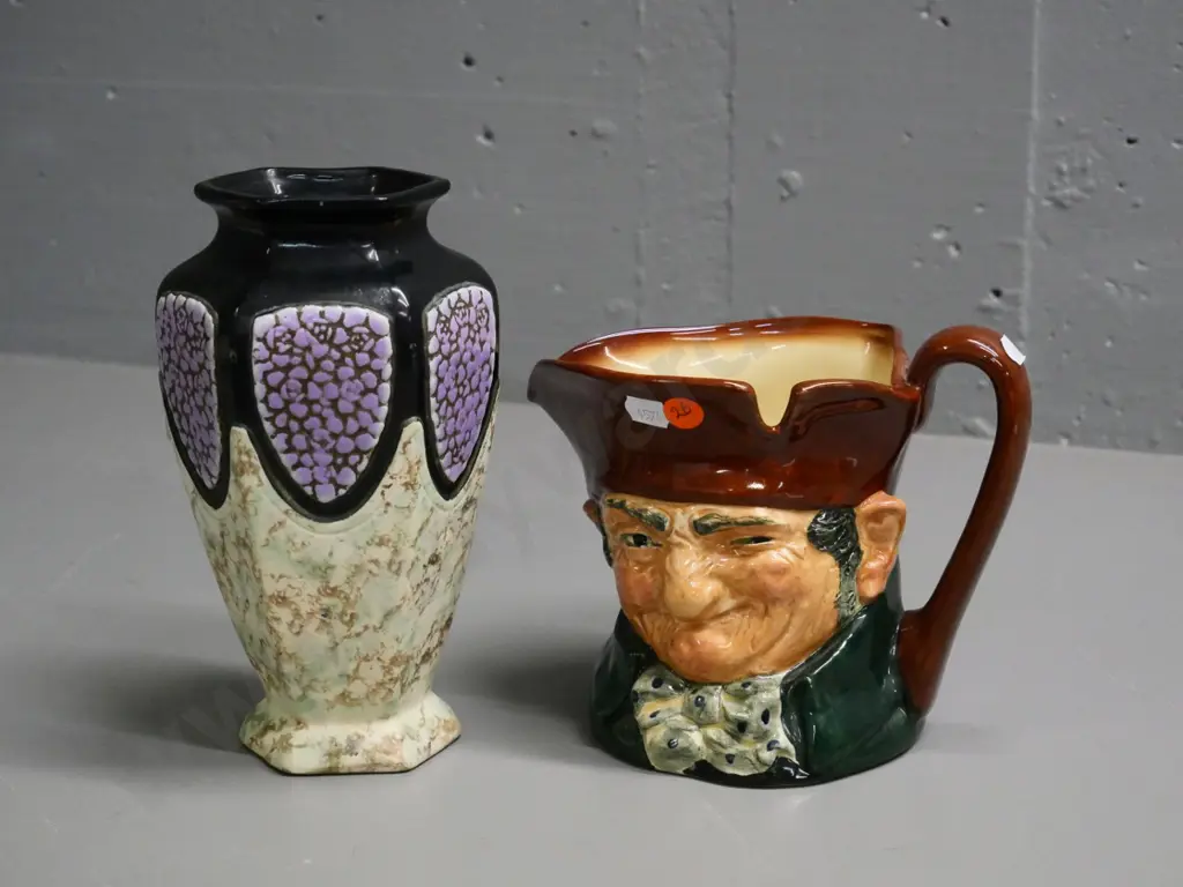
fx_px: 2392
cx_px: 592
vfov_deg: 21.0
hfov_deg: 27.8
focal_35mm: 70
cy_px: 444
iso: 3200
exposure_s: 1/160
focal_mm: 35
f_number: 5.6
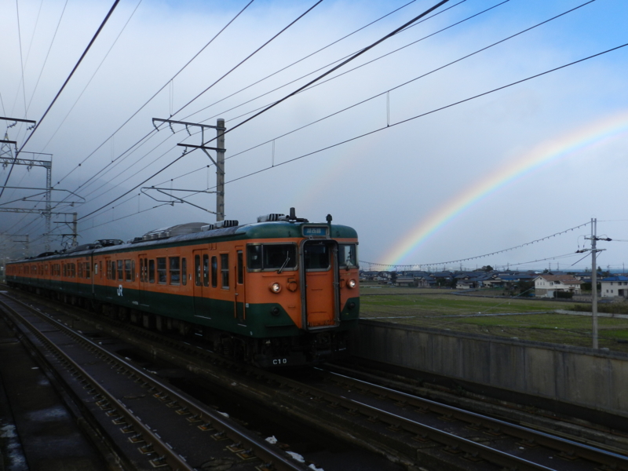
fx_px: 581
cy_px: 236
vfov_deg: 44.2
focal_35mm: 32
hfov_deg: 56.8
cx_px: 314
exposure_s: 1/800
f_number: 4.5
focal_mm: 5.6
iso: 160
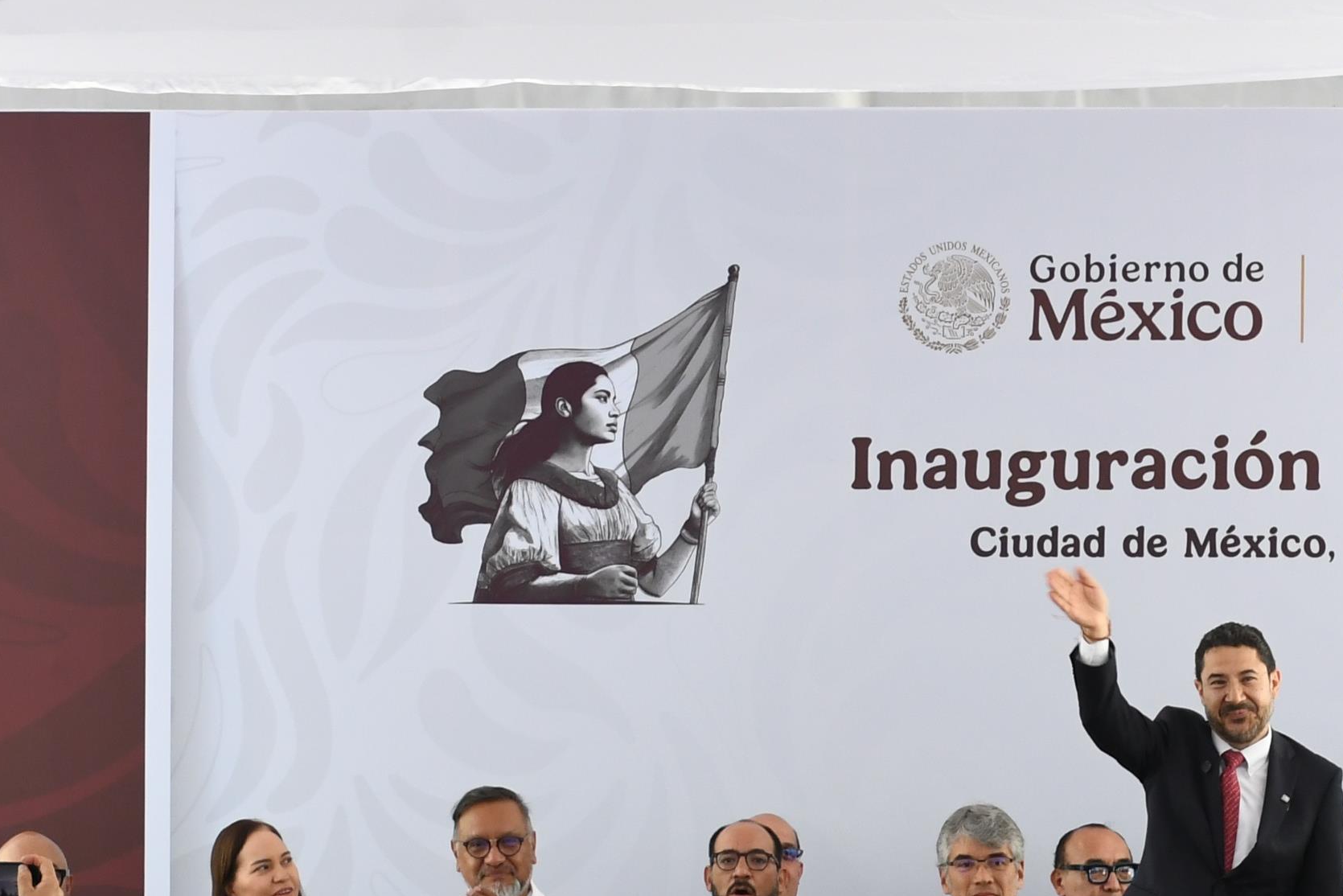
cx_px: 1109
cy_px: 1001
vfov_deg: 7.0
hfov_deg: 10.5
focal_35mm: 195
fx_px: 7275
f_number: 5.6
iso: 800
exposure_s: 1/125
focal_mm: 52
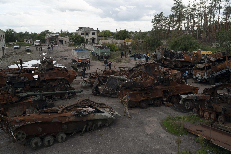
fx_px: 225
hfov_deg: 54.4
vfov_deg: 37.9
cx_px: 116
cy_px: 77
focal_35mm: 35
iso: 400
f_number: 4
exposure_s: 1/1000
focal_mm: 35
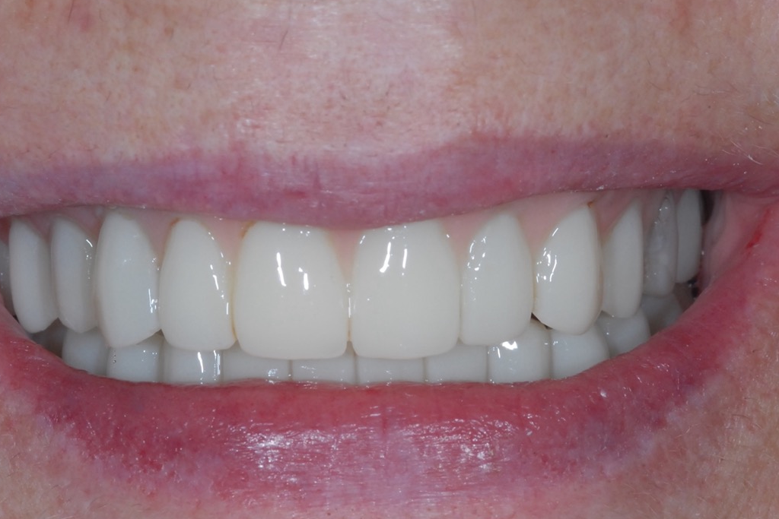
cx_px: 360
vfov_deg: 7.4
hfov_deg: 11.1
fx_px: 3995
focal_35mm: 185
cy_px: 235
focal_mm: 105
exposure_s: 1/60
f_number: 22
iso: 400
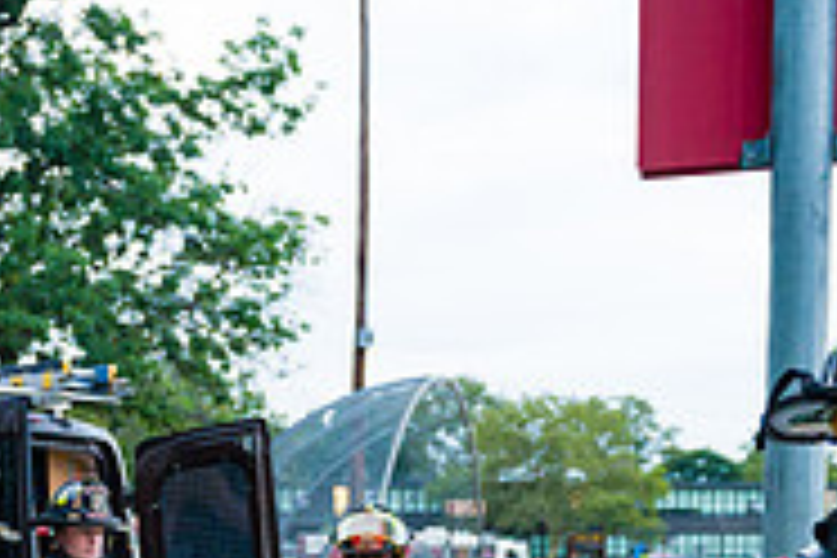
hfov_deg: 26.4
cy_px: 774
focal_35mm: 75
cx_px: 140
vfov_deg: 16.9
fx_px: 1744
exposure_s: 1/200
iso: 1600
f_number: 3.2
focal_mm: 24
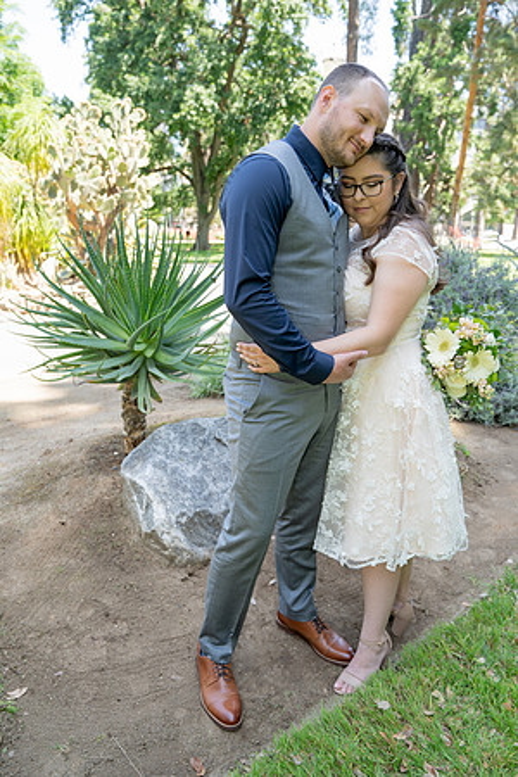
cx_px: 259
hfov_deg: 46.4
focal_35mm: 28
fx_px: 604
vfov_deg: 65.5
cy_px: 388
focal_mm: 28
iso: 250
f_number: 4
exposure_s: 1/250
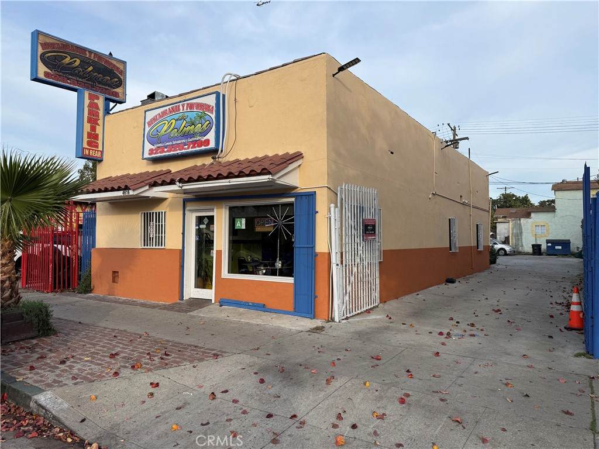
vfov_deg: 56.8
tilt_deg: +4.1
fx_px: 415
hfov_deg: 71.6
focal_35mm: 24
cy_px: 224
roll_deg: -0.3
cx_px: 300
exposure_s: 1/2299
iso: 80
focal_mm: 6.76
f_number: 1.78
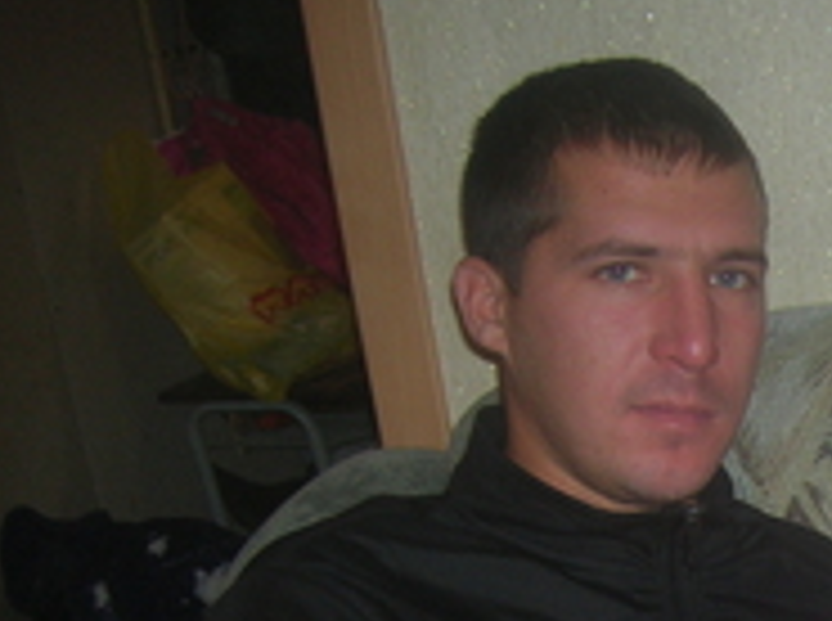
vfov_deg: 15.2
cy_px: 828
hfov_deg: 19.5
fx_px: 2207
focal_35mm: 92
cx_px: 1120
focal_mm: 5.7
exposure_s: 1/60.1
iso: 50
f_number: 2.9
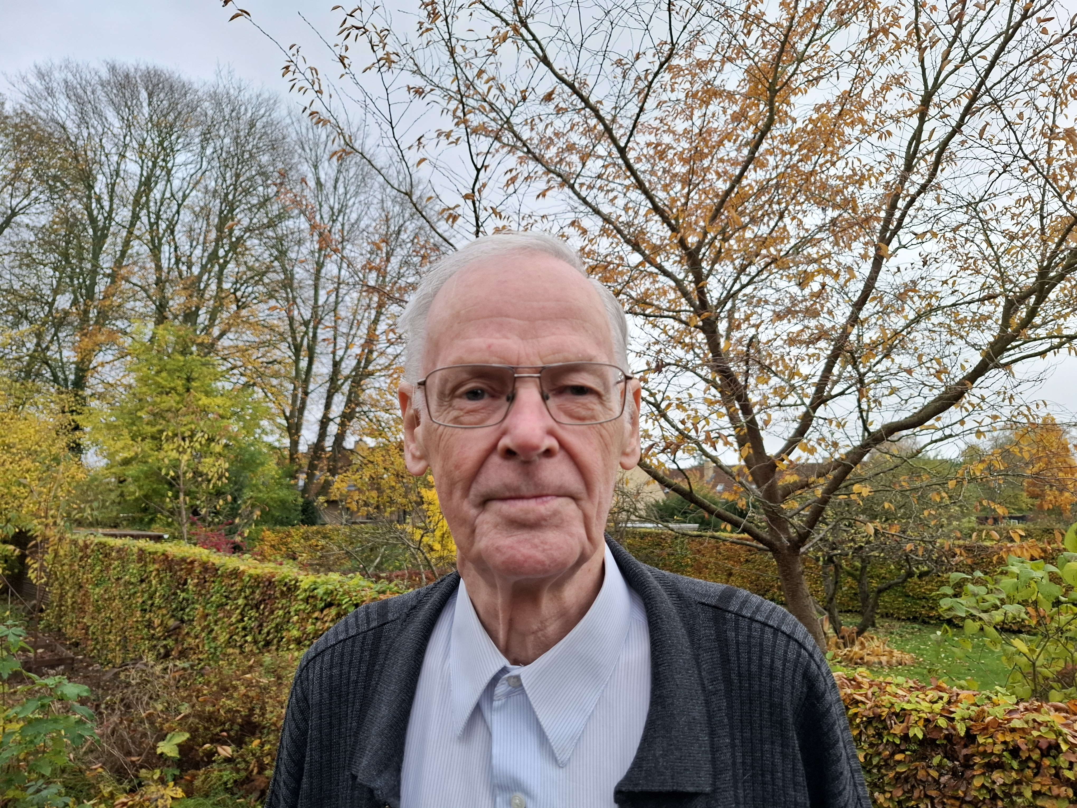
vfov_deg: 58.9
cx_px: 538
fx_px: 716
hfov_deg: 73.9
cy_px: 404
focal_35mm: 23
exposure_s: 1/181
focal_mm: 5.54
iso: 50
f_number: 1.8
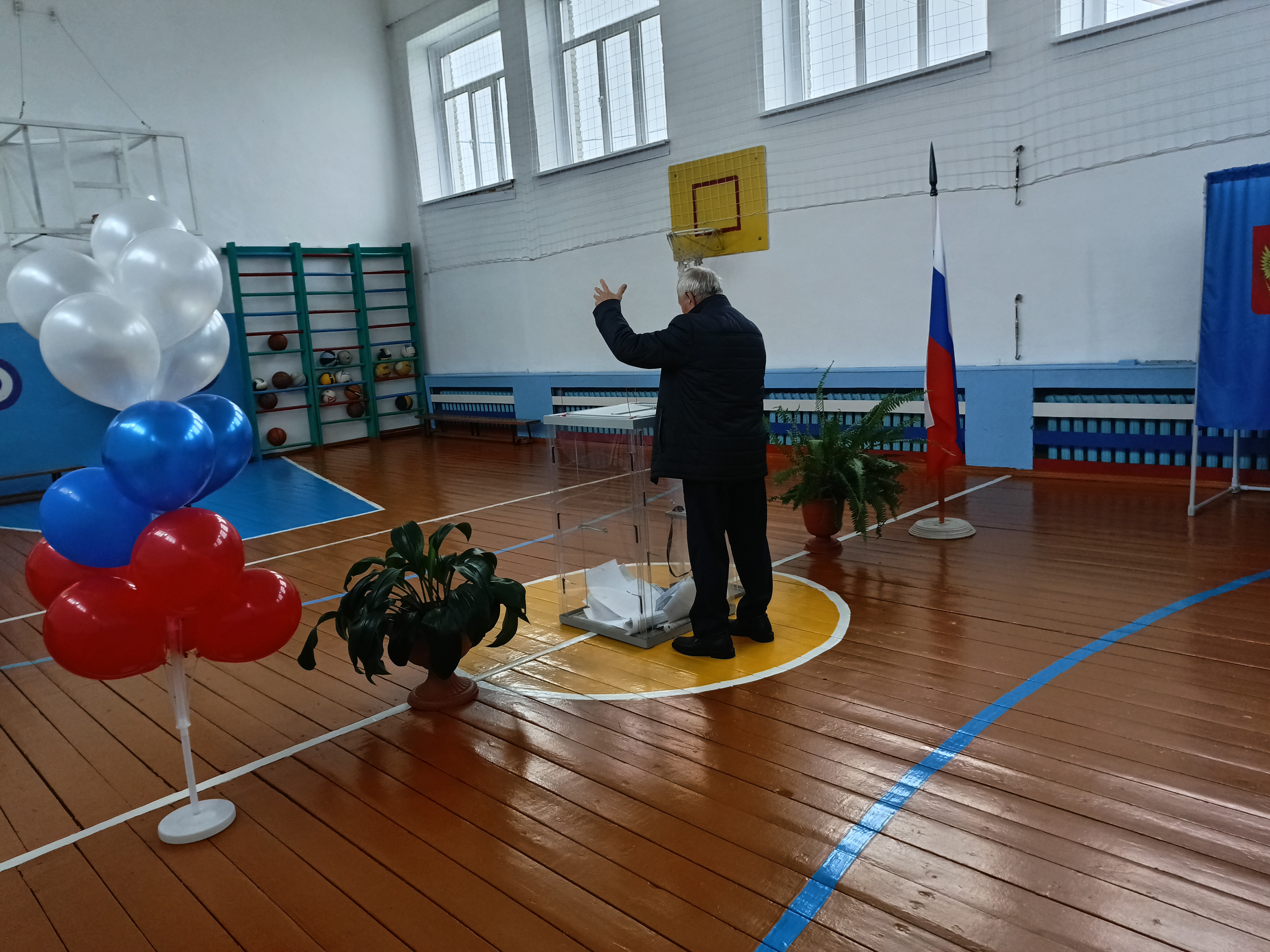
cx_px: 635
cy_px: 476
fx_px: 881
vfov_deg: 56.8
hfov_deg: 71.6
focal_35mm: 24
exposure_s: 1/99.9
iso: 172
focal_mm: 5.25
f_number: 1.7
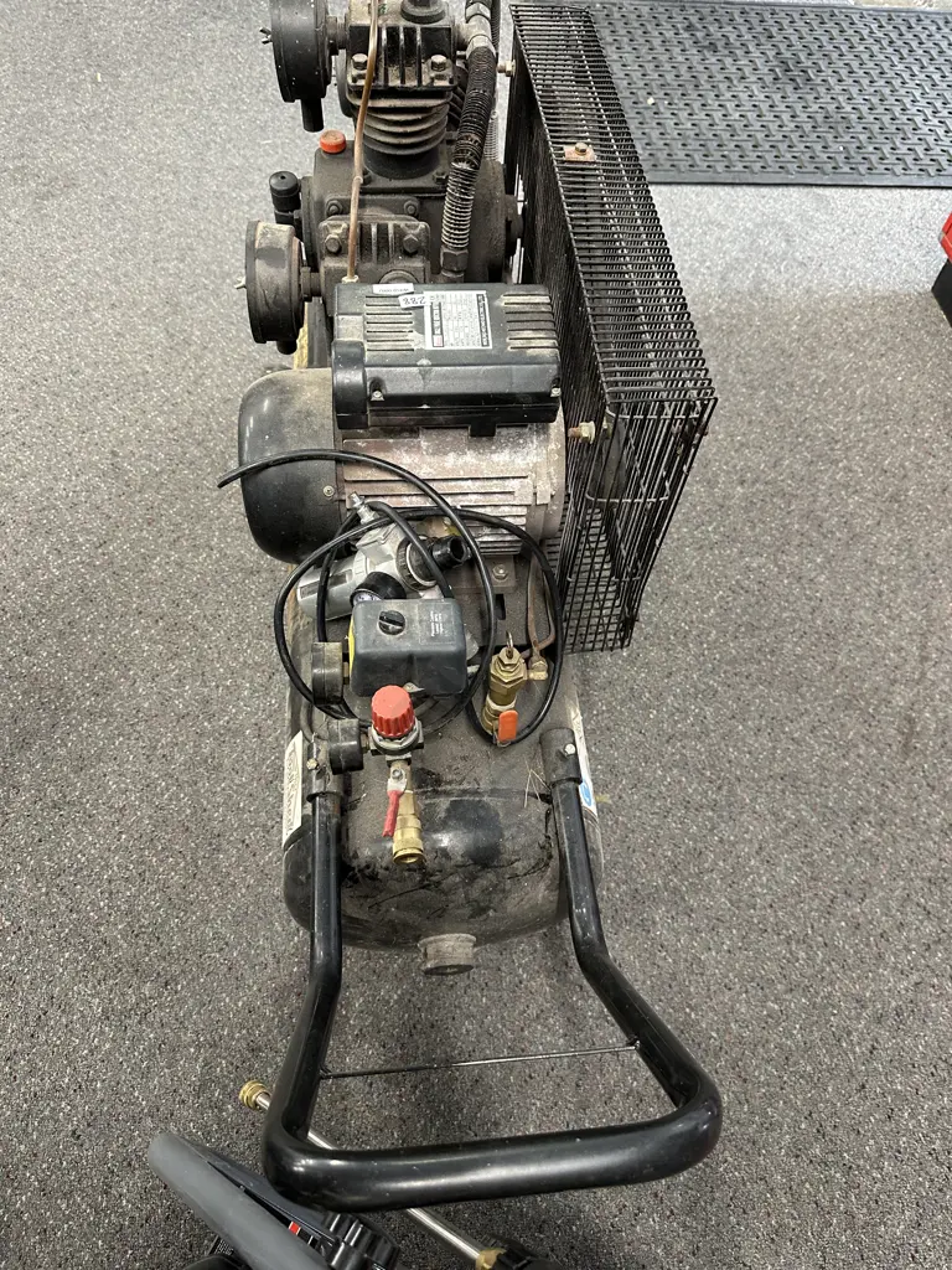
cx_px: 476
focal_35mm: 24
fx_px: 880
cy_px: 635
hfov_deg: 56.8
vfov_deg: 71.6
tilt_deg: -57.4
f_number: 1.78
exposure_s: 1/50
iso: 320
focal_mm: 6.86
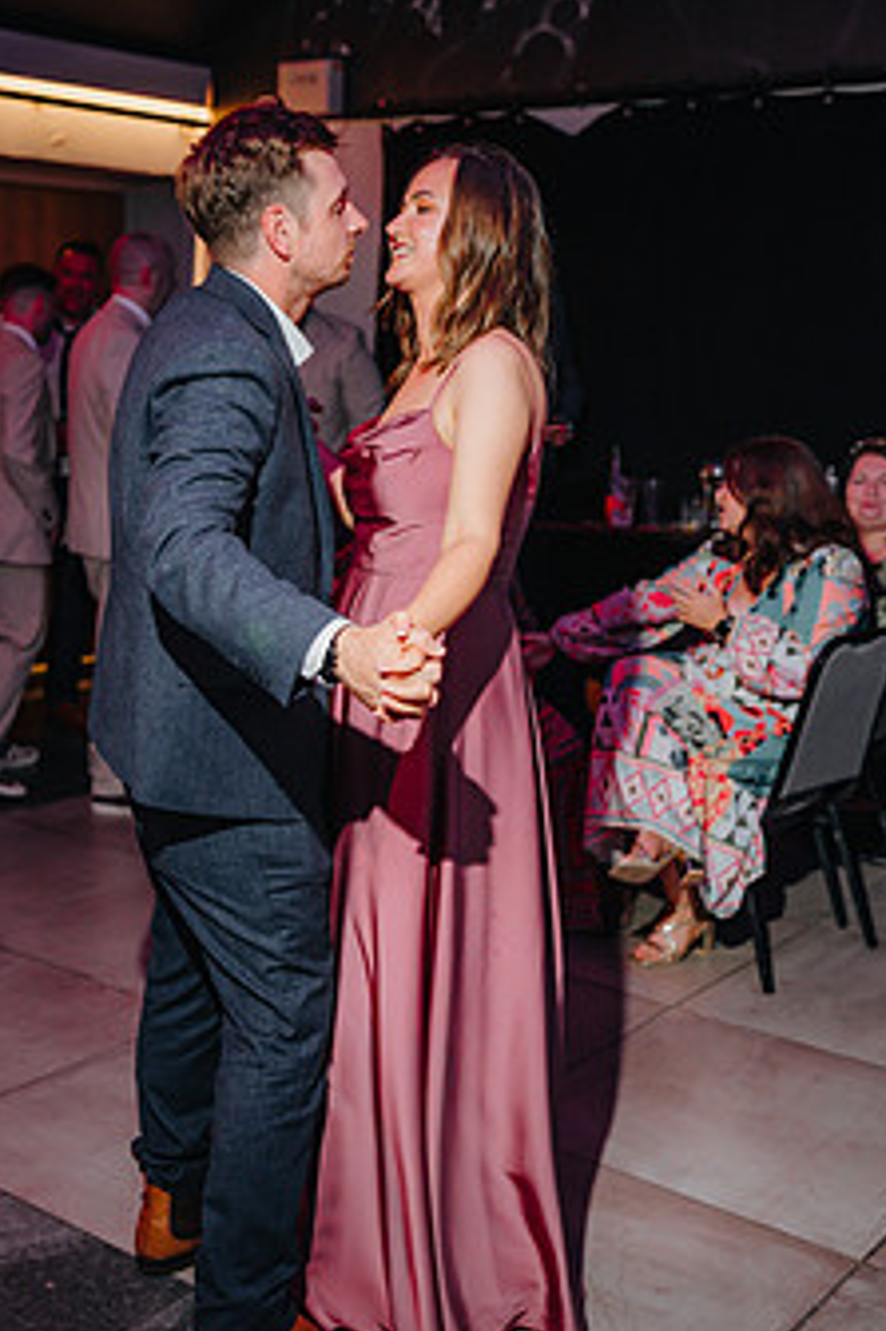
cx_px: 362
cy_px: 616
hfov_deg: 28.6
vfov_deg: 41.9
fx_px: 1737
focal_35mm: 47
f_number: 2.2
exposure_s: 1/200
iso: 200
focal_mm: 35
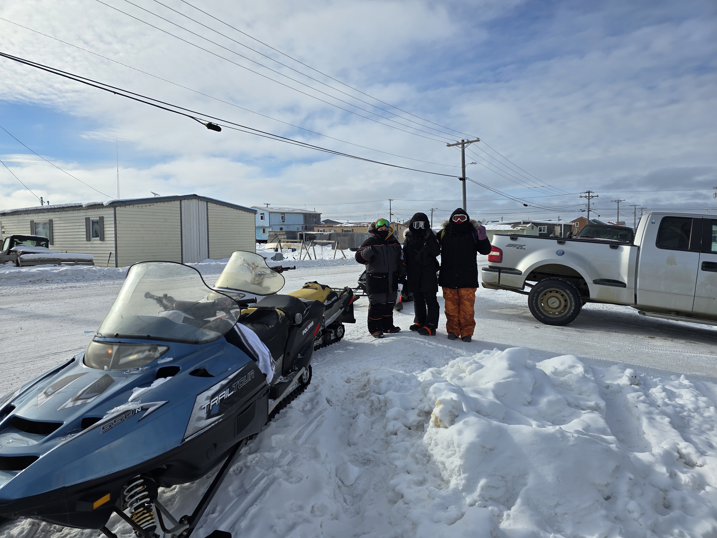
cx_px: 358
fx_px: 476
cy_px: 269
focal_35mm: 23
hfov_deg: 73.9
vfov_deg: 58.9
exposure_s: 1/1632
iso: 12
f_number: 1.7
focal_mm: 6.3
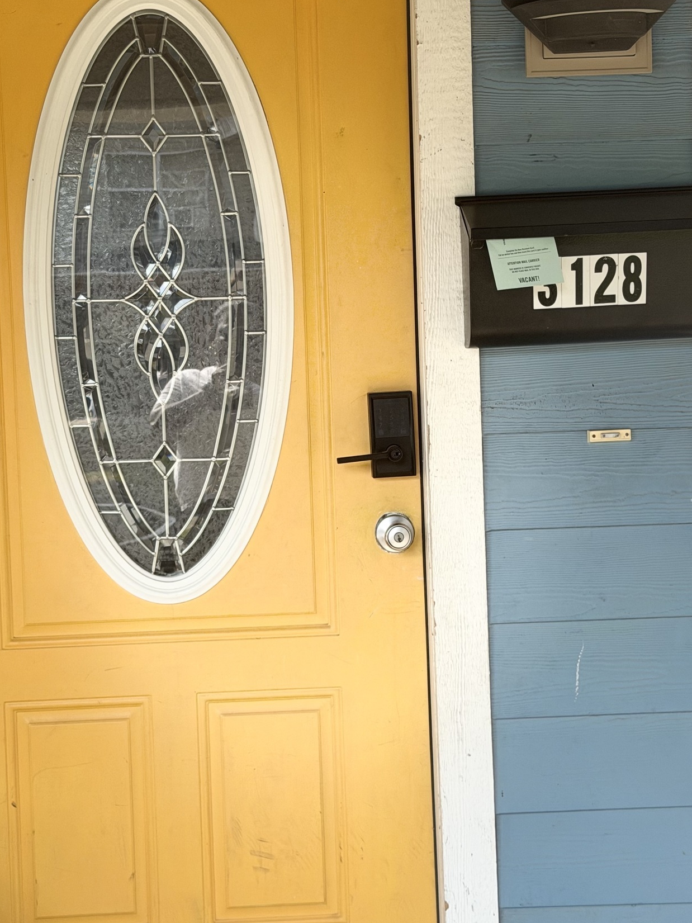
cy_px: 449
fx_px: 1786
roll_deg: +1.9
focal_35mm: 67
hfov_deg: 21.9
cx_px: 310
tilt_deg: -3.3
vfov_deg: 29.0
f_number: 1.78
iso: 64
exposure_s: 1/885
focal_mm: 6.76
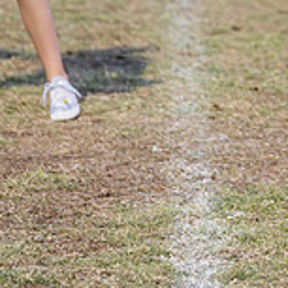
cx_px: 534
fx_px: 3916
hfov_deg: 4.2
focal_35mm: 416
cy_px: -117
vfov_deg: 4.2
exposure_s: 1/1000
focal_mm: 102
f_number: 2.8
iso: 5000
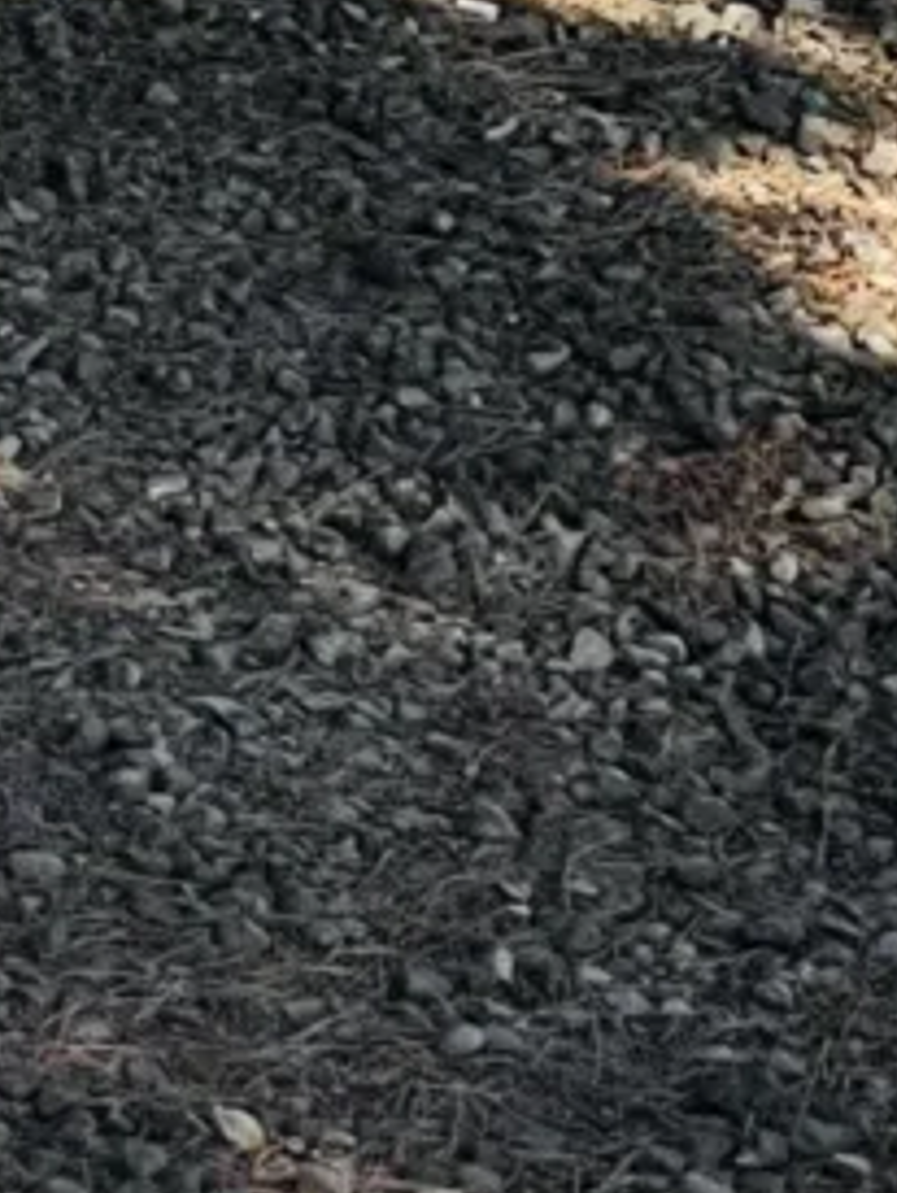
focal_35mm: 259
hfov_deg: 5.7
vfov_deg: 7.3
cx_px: -623
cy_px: -1308
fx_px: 8935
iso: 32
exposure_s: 1/1546
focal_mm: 6
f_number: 2
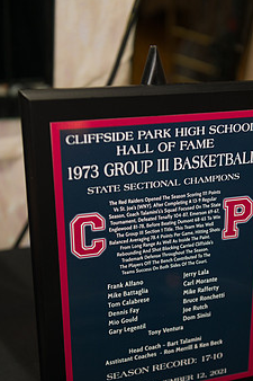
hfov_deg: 22.6
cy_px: 250
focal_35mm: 60
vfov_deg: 33.2
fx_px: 633
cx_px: 155
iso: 400
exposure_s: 1/200
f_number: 3.2
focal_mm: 45
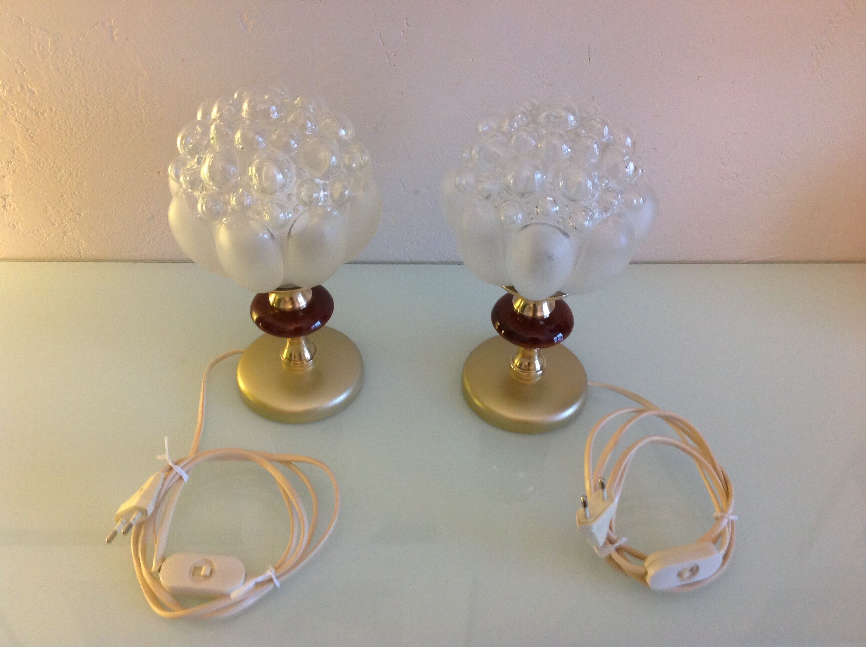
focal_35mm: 35
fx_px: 874
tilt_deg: -42.7
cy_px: 324
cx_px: 433
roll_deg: -1.3
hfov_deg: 52.7
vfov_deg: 40.6
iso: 200
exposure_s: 1/15
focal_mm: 4.28
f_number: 2.4
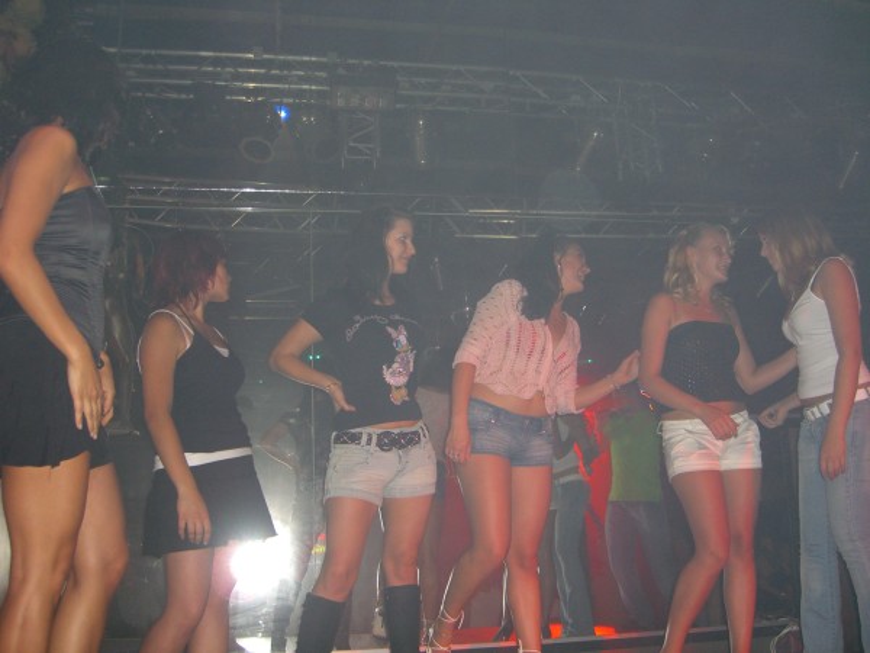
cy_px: 326
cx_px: 435
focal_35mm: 38
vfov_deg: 37.7
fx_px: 955
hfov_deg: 49.0
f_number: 2.8
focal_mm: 7.9
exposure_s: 1/60
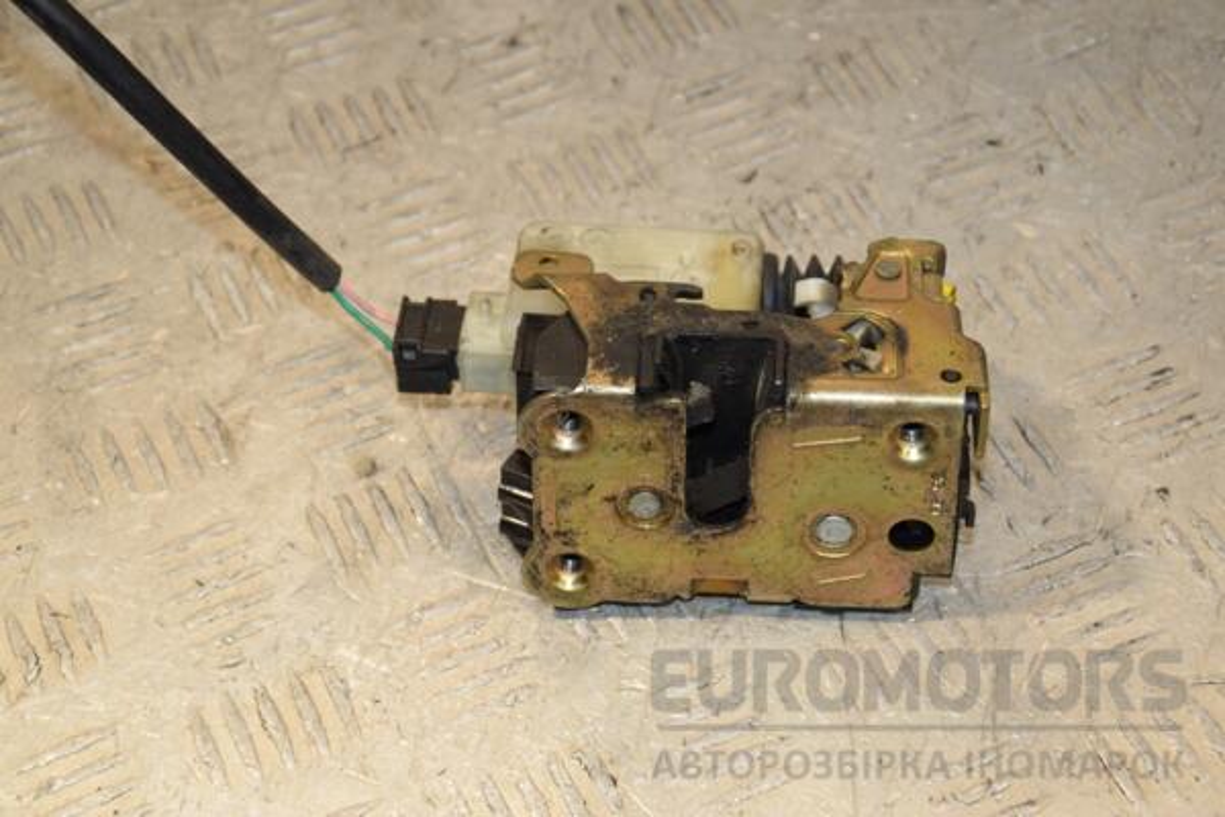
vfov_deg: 14.7
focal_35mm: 93
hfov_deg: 21.9
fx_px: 3164
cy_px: 408
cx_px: 612
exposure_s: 1/200
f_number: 7.1
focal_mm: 62
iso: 800
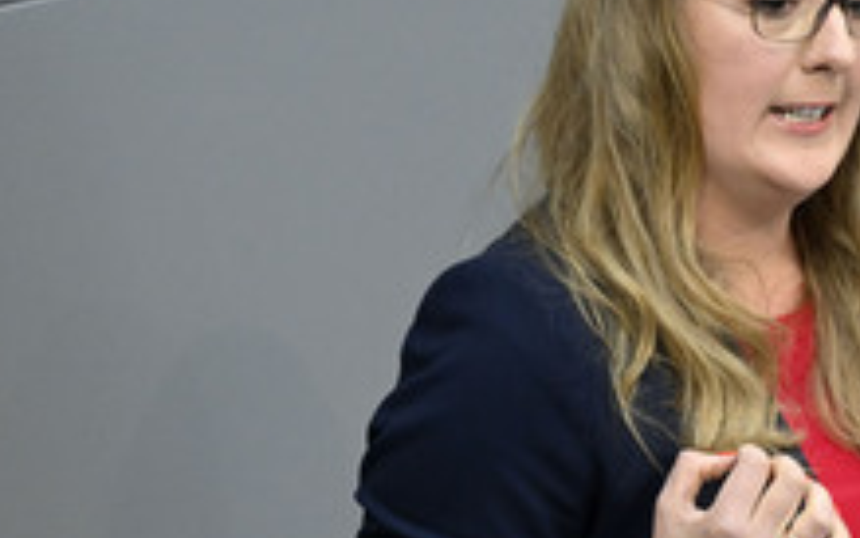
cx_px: 807
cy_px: 338
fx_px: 21639
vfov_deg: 1.4
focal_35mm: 923
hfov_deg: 2.3
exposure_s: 1/320
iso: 8000
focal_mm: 440
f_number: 5.6
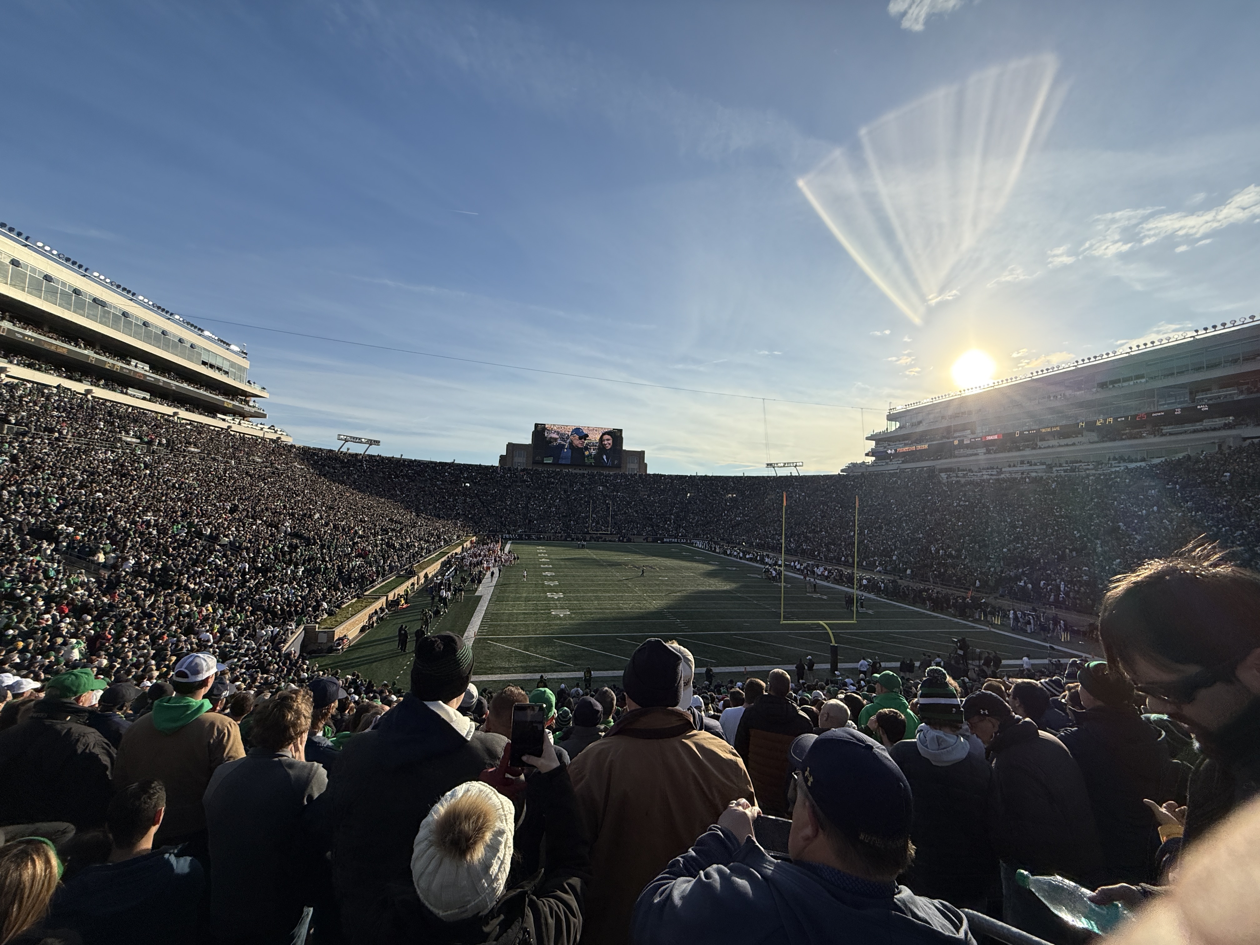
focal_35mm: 14
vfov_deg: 85.7
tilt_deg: +4.4
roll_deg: -2.3
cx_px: 630
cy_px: 472
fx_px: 510
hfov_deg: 102.1
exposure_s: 1/4425
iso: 50
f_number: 2.2
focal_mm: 2.22
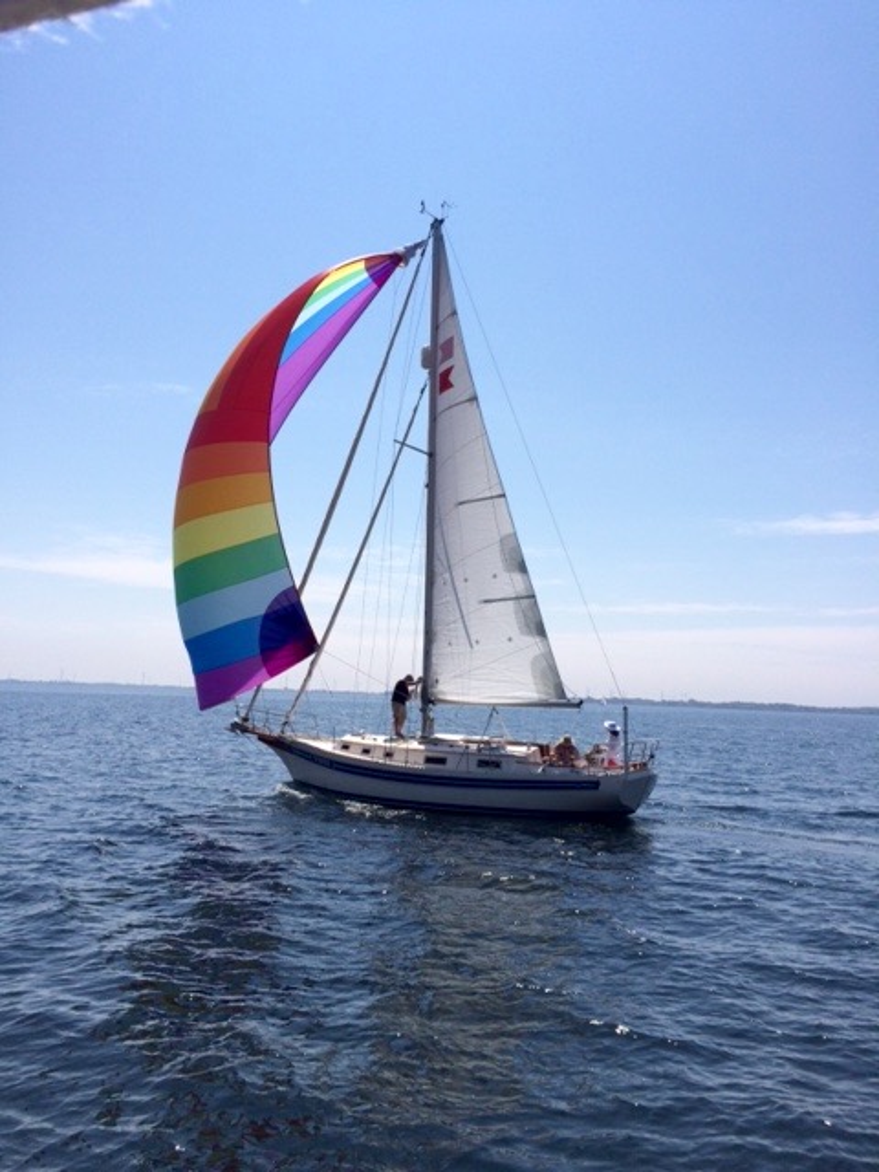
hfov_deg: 48.2
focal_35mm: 29
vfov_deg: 61.7
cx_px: 440
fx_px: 982
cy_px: 586
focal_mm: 4.15
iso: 32
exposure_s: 1/4115
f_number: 2.2
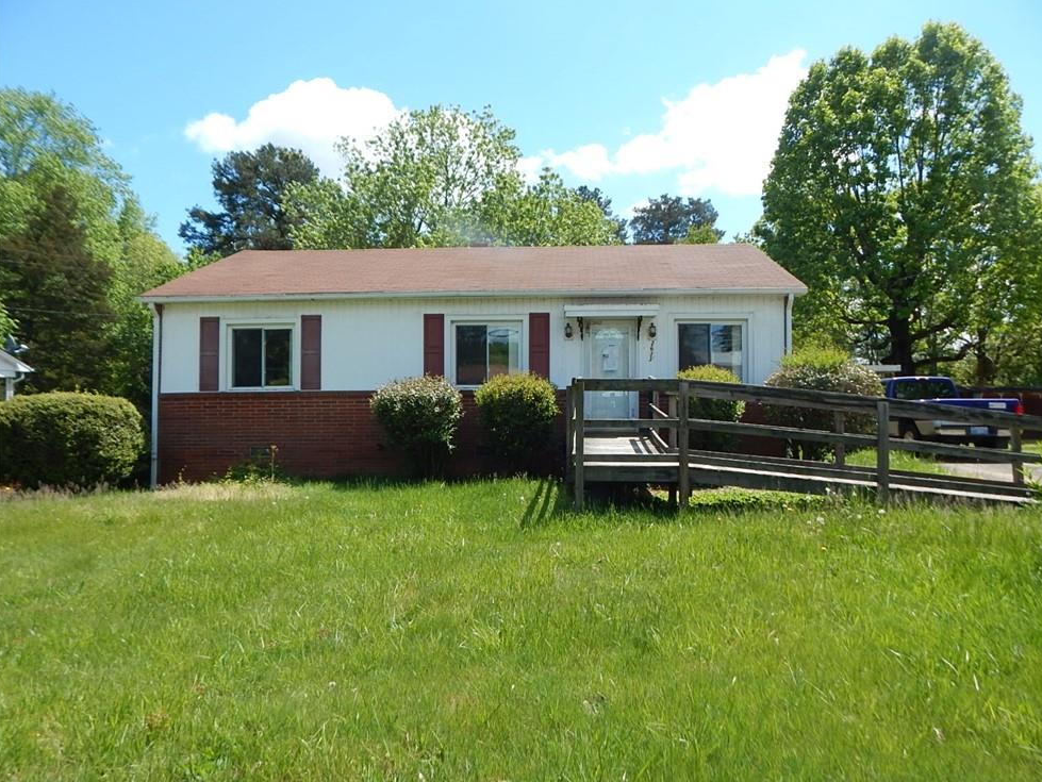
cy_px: 390
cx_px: 541
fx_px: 693
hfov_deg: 73.9
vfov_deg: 58.9
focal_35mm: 23
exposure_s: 1/1250
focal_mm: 4
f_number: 3
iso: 125
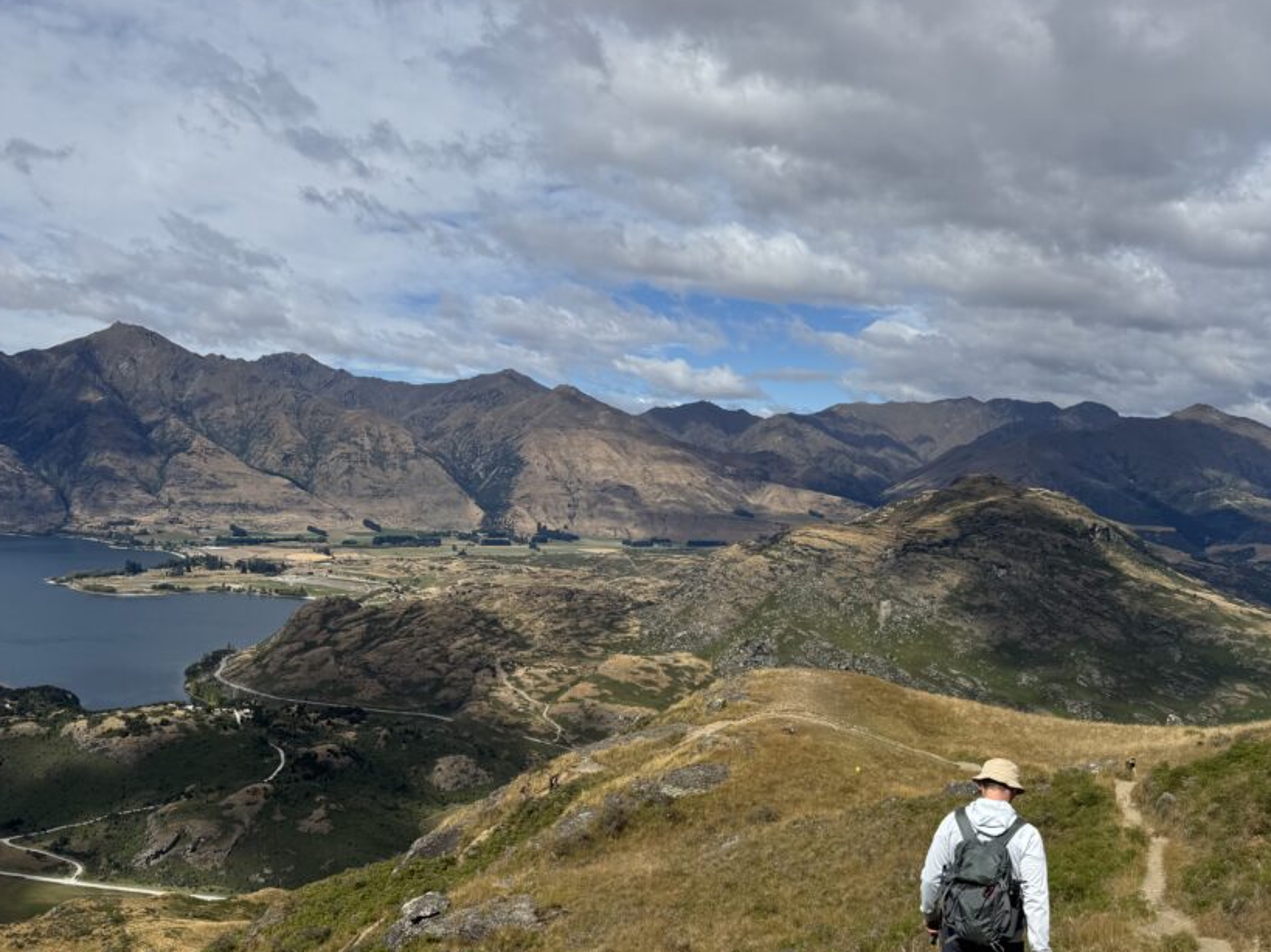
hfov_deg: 59.9
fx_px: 1101
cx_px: 580
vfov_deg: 46.5
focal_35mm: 30
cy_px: 577
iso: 80
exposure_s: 1/9009
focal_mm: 6.76
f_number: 1.78
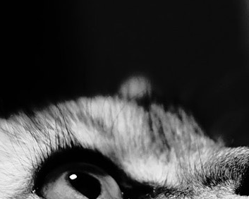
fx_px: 2350
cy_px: 267
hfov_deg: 6.1
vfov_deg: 4.8
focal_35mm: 319
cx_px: 26
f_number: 2
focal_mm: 50
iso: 5000
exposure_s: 1/250
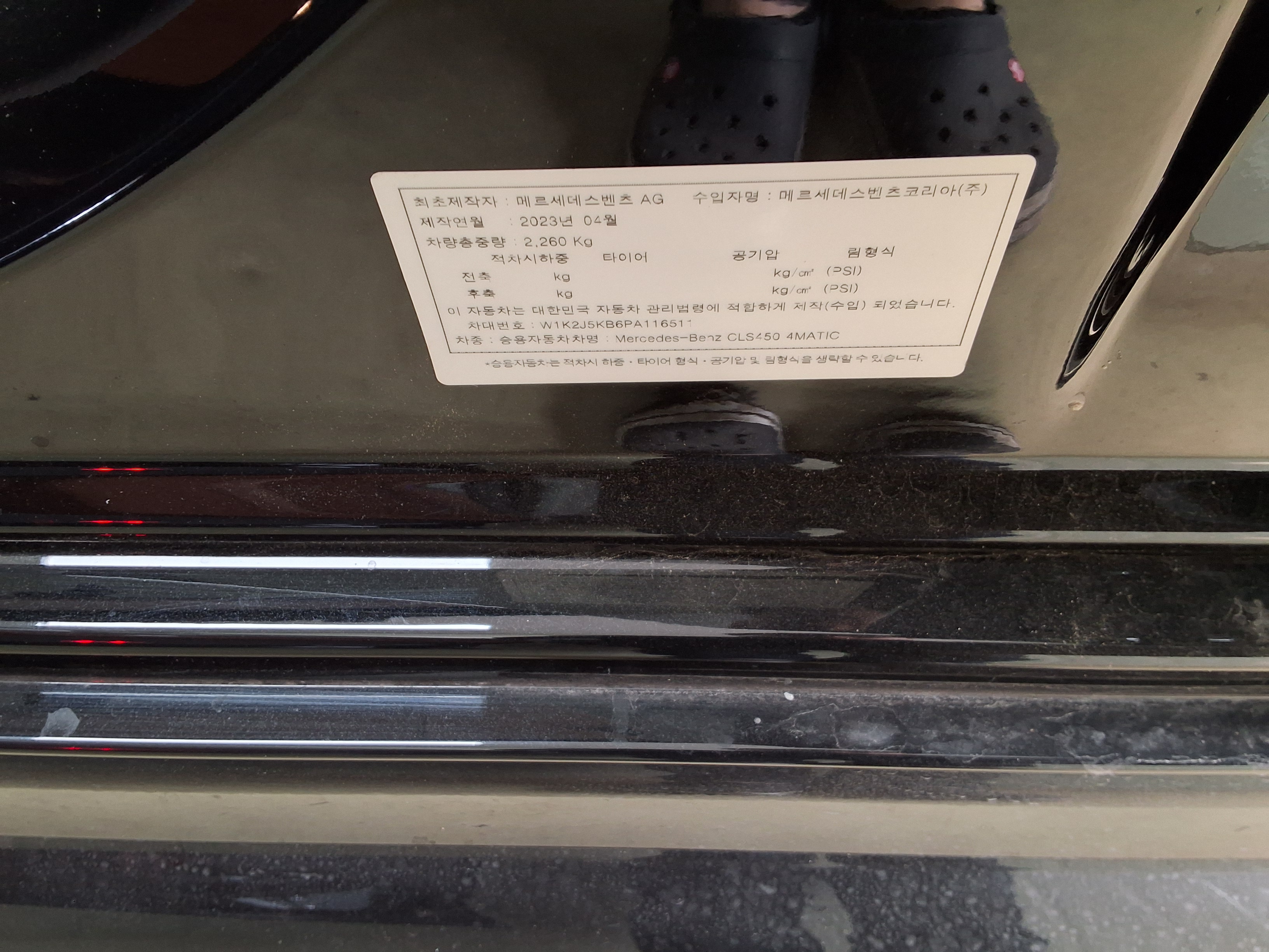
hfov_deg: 63.4
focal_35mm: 28
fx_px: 1026
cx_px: 634
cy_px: 476
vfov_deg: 49.7
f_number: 1.9
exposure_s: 1/40
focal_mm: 2.91
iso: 125
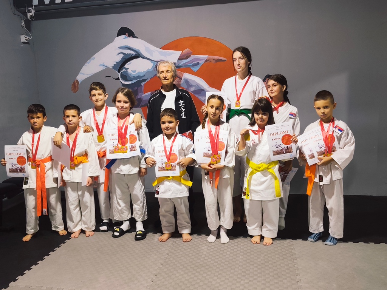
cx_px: 194
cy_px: 145
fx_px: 358
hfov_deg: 56.8
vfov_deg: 44.2
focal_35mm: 32
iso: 800
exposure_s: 1/33.3
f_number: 1.7
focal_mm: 6.07
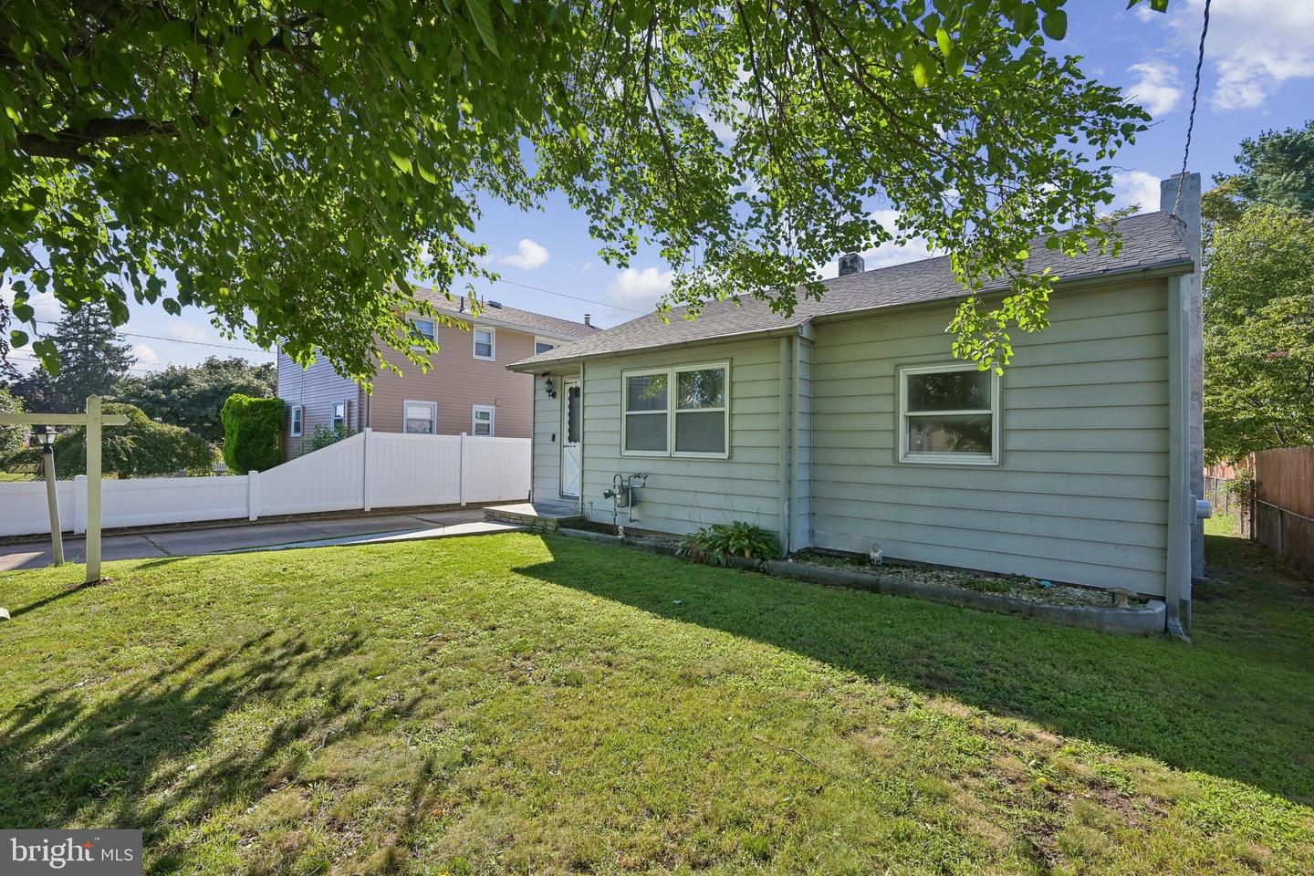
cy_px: 438
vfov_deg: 77.3
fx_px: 547
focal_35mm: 15
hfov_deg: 100.4
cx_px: 657
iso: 400
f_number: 11
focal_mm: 15
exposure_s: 1/200
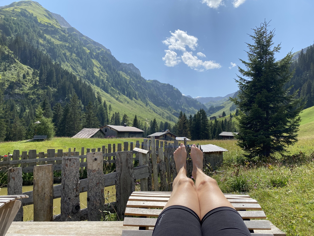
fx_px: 236
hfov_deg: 67.3
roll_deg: -0.5
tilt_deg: +5.1
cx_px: 157
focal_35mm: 26
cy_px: 118
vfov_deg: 53.1
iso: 32
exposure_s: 1/3731
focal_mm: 4.25
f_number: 1.8
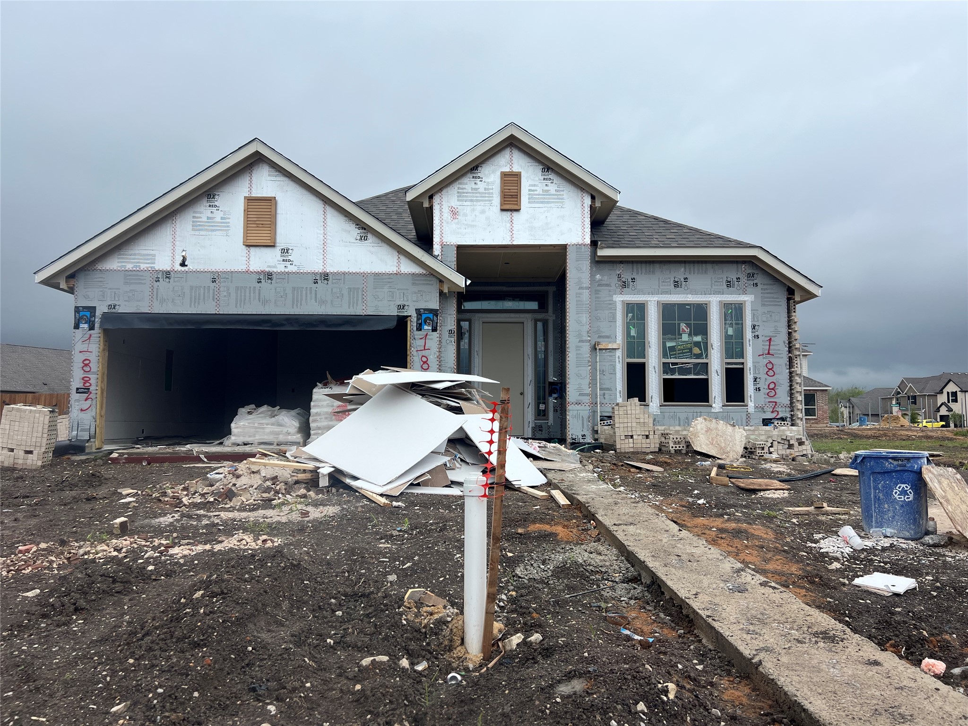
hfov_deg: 67.3
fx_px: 727
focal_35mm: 26
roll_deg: -0.2
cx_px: 484
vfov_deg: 53.1
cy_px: 363
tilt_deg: +5.1
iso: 50
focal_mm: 5.7
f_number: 1.5
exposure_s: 1/424
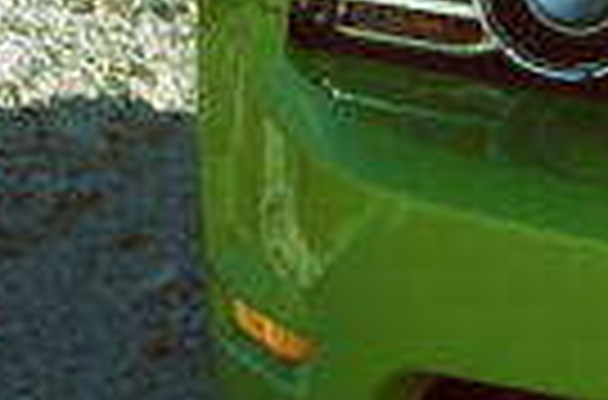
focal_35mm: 569
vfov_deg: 2.4
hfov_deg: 3.5
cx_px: 2094
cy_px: 67
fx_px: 9576
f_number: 22
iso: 800
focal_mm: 50
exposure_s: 1/250
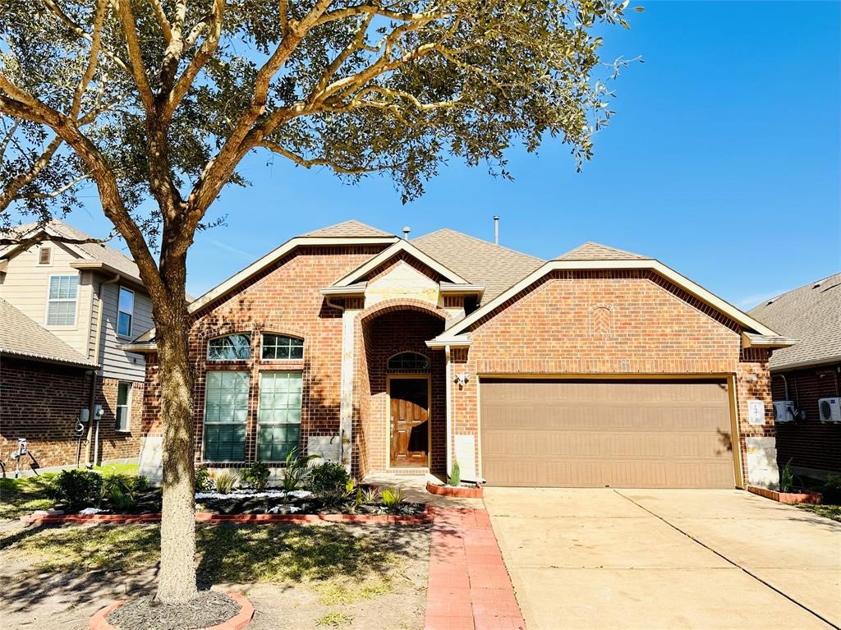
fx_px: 583
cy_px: 315
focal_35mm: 24
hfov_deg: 71.6
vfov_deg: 56.8
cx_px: 420
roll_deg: -0.8
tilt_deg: +8.2
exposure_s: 1/2028
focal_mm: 6.86
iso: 80
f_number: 1.78
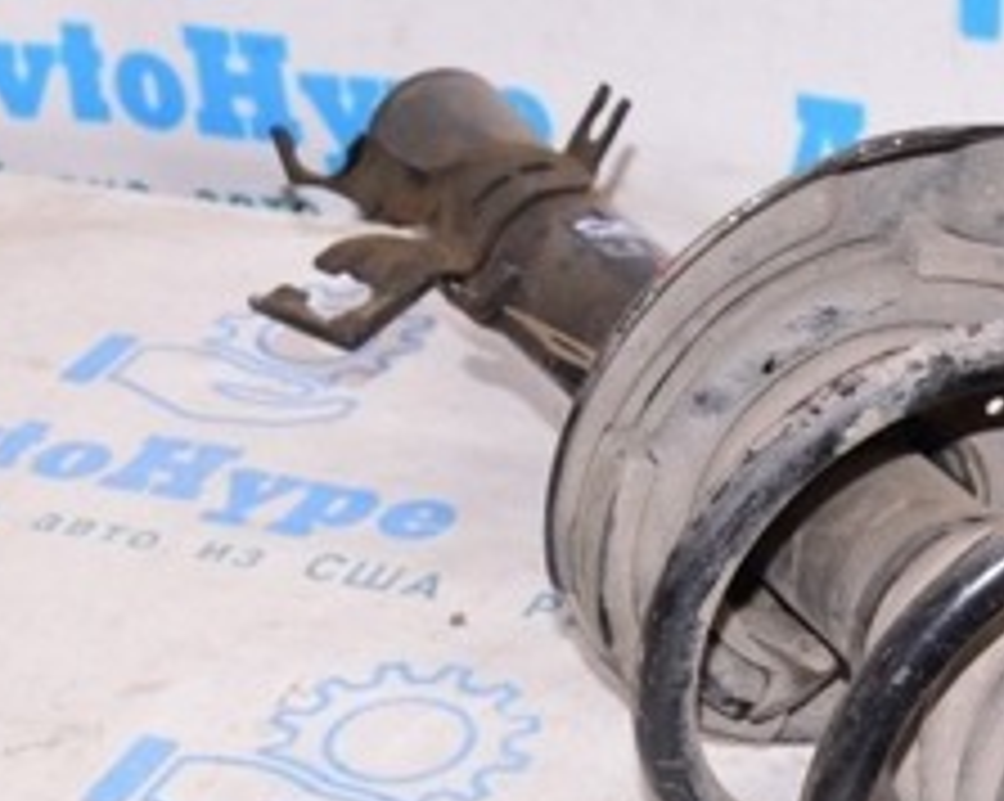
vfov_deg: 13.5
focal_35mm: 113
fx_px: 3355
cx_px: 1013
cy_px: 700
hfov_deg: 16.6
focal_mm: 28
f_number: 8
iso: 1600
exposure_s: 1/100
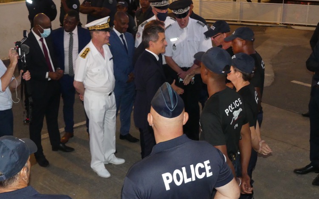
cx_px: 160
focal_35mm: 50
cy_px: 107
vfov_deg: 25.8
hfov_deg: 40.3
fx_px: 435
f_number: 2.8
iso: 800
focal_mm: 8.4
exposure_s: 1/60
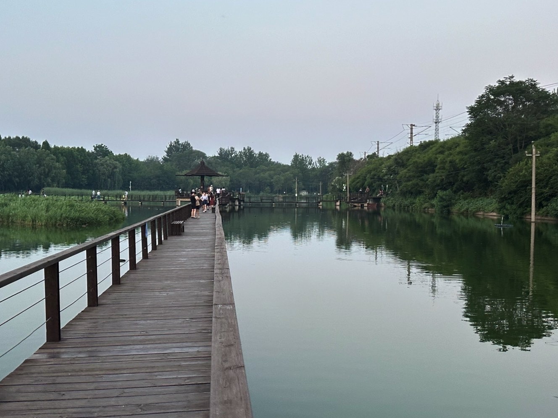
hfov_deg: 50.1
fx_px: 596
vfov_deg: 38.7
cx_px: 262
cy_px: 208
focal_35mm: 37
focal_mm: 6.86
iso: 160
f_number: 1.78
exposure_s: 1/121
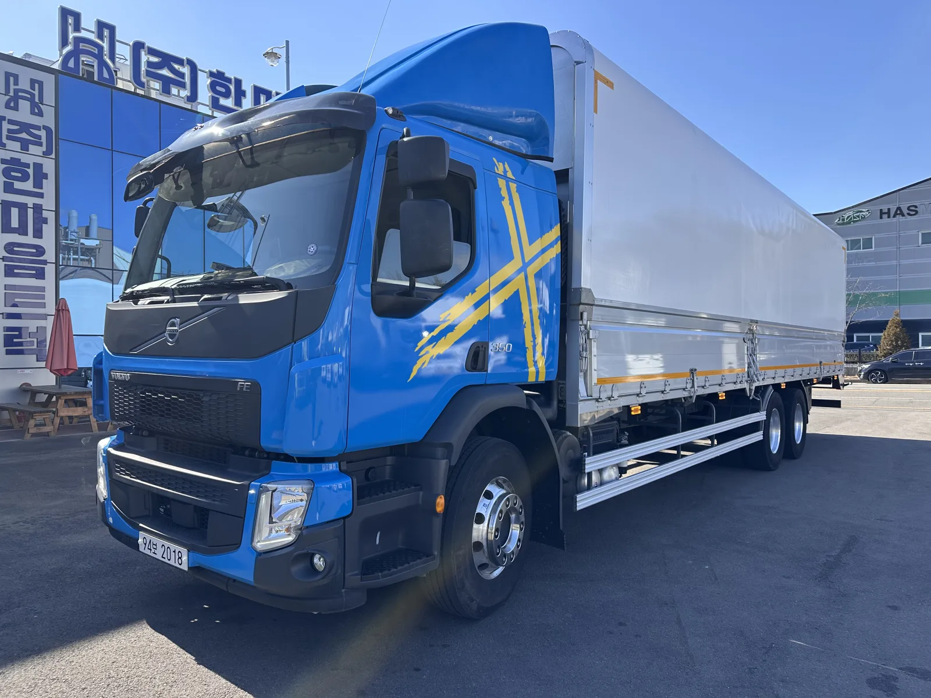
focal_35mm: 24
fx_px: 645
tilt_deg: +1.0
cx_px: 466
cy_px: 349
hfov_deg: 71.6
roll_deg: +0.8
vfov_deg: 56.8
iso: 80
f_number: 1.78
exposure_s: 1/1664
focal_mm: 6.86
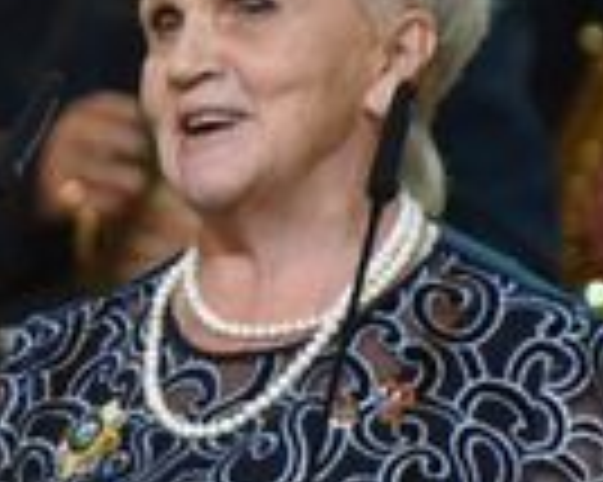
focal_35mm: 1467
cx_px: -171
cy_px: 252
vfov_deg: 1.1
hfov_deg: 1.3
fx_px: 26162
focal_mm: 300
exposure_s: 1/640
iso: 4000
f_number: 5.6
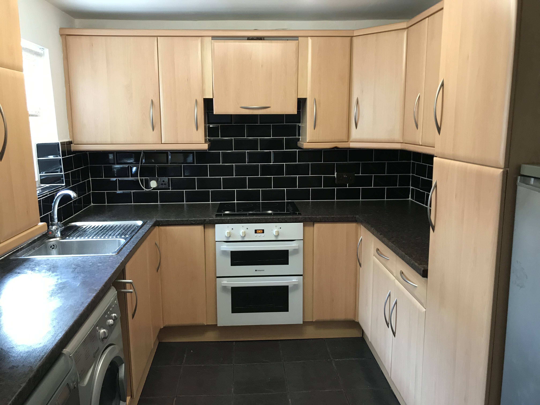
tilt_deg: -9.2
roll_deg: +1.1
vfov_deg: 49.7
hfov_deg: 63.4
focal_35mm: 28
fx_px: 437
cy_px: 202
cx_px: 270
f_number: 1.8
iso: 50
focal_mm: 3.99
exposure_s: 1/17
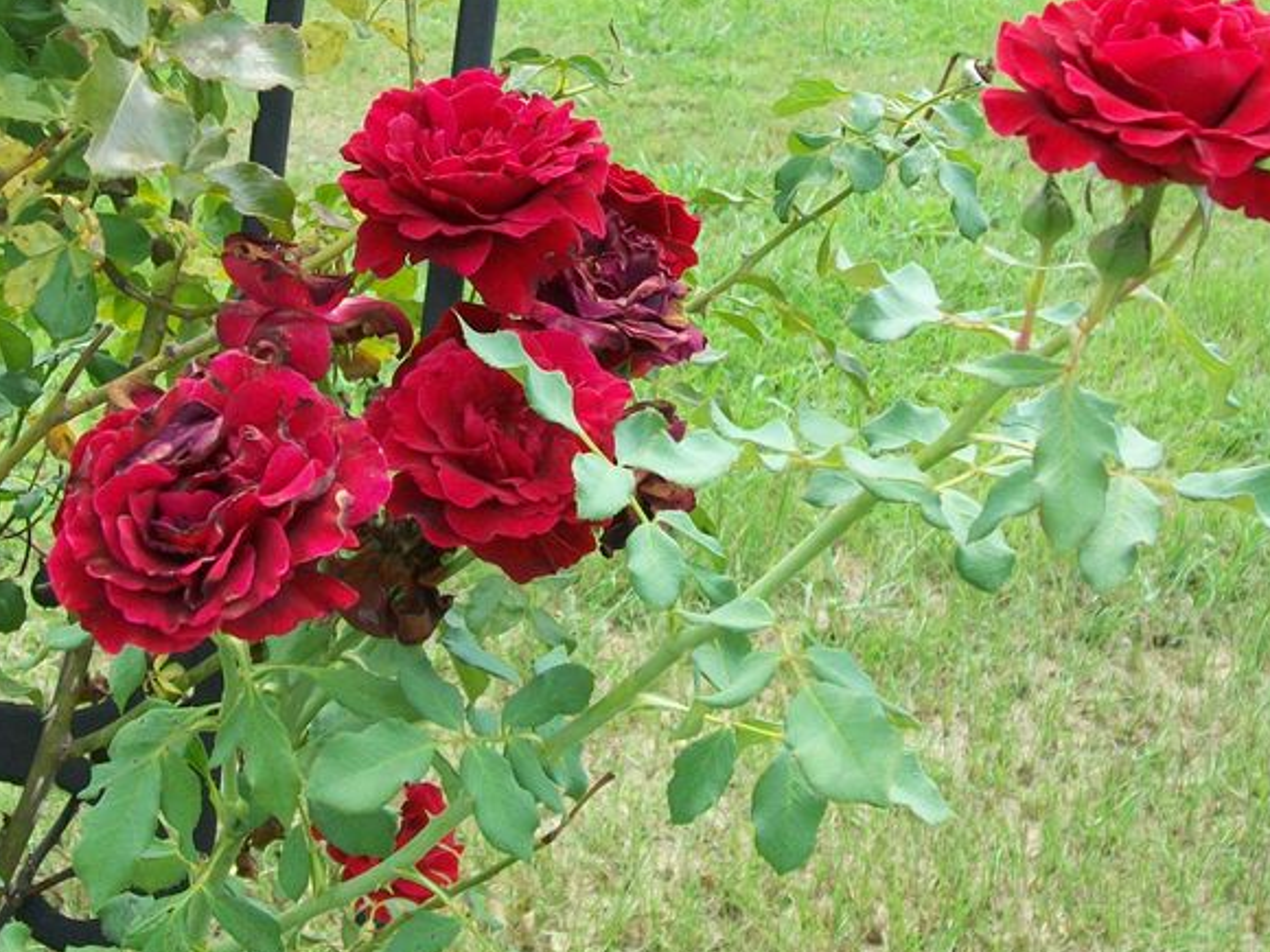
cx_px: 527
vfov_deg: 23.6
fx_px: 2275
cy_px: 386
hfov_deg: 31.1
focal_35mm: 62
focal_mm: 6
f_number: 2.7
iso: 64
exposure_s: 1/320
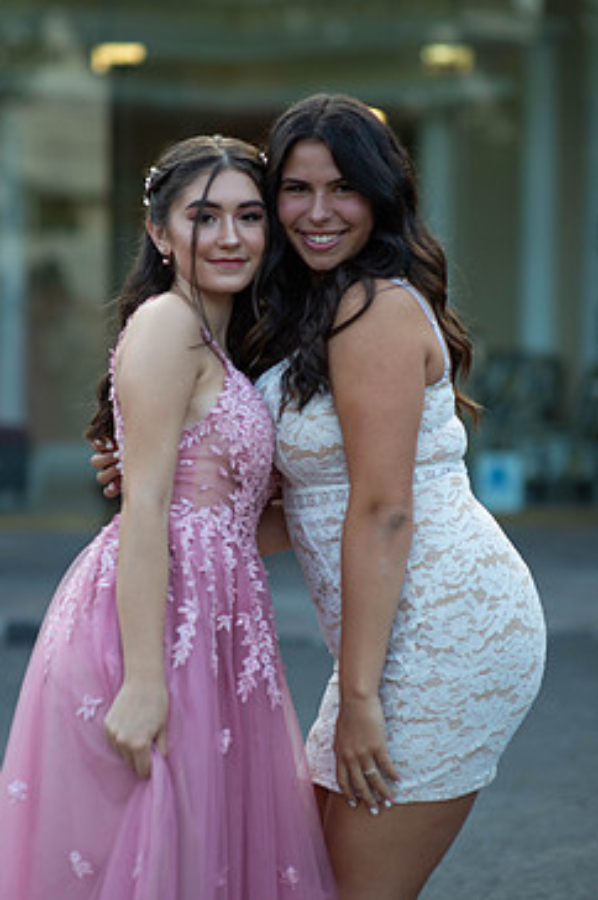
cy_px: 438
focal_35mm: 105
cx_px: 234
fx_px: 2621
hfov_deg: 13.0
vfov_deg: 19.5
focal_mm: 85
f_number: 2
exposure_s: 1/1000
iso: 250
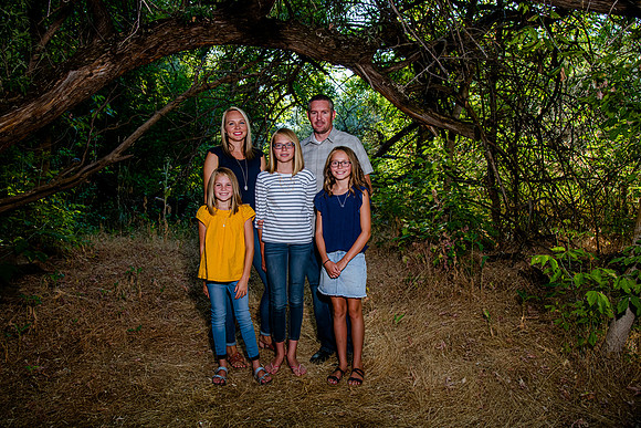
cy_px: 214
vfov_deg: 41.1
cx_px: 320
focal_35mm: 32
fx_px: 570
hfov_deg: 58.7
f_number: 7.1
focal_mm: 32
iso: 500
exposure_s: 1/250
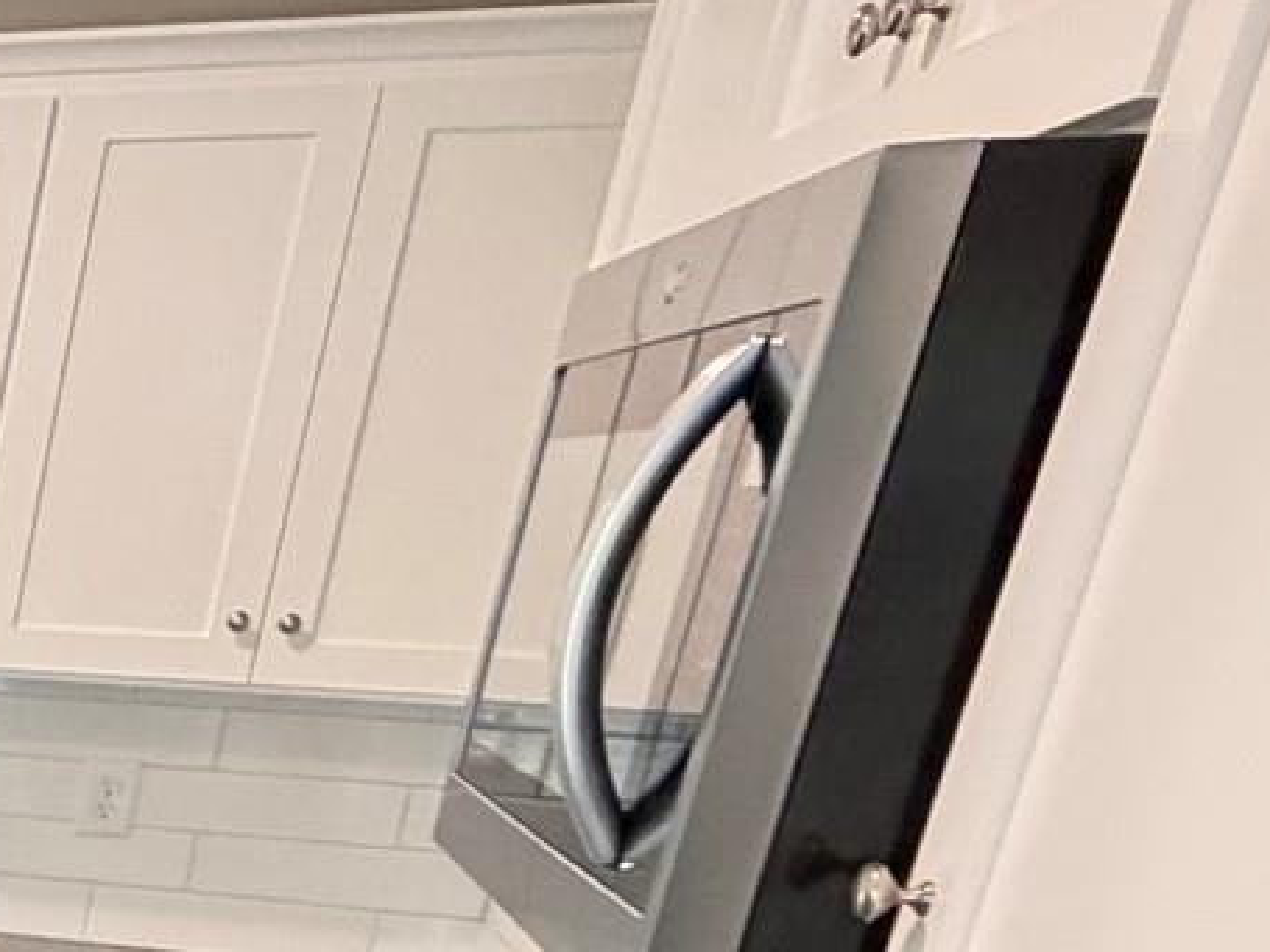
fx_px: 2311
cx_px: -1242
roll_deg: -1.7
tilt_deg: -17.7
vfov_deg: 21.4
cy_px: 1175
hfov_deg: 19.1
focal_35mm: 63
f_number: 2.2
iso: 500
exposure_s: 1/60
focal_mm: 2.22
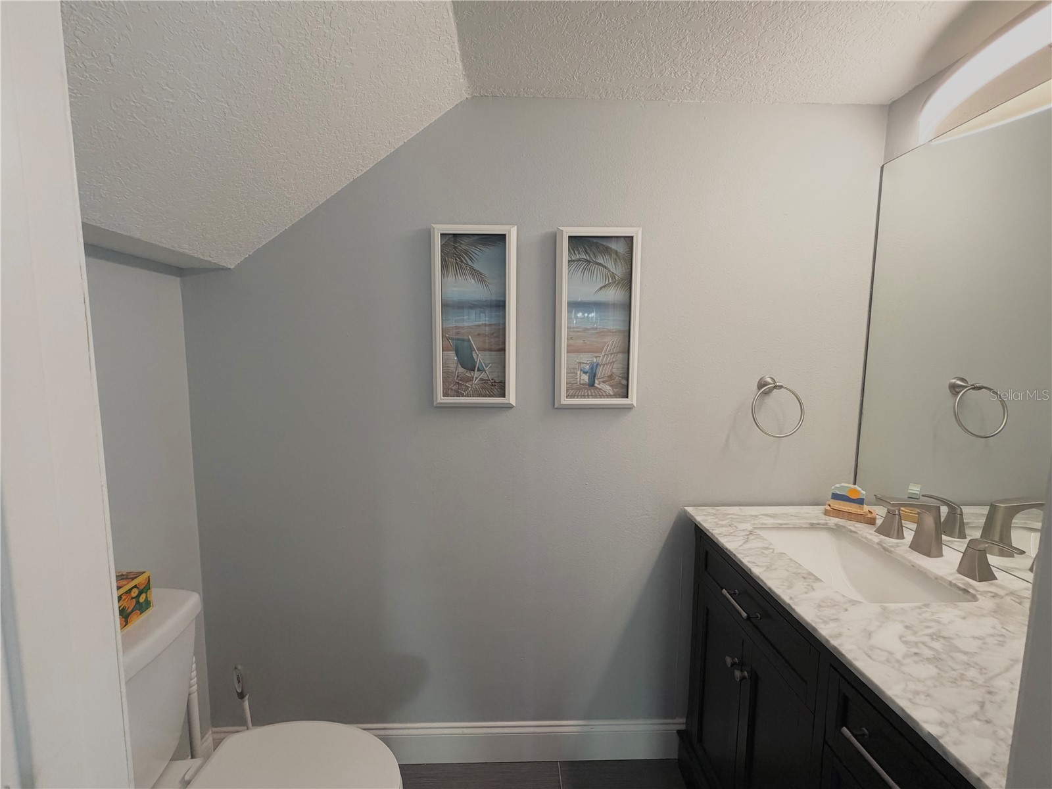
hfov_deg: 102.1
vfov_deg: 85.7
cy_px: 394
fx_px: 425
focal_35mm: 14
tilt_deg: -5.8
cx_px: 526
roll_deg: -0.5
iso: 320
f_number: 2.2
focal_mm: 2.22
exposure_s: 1/120
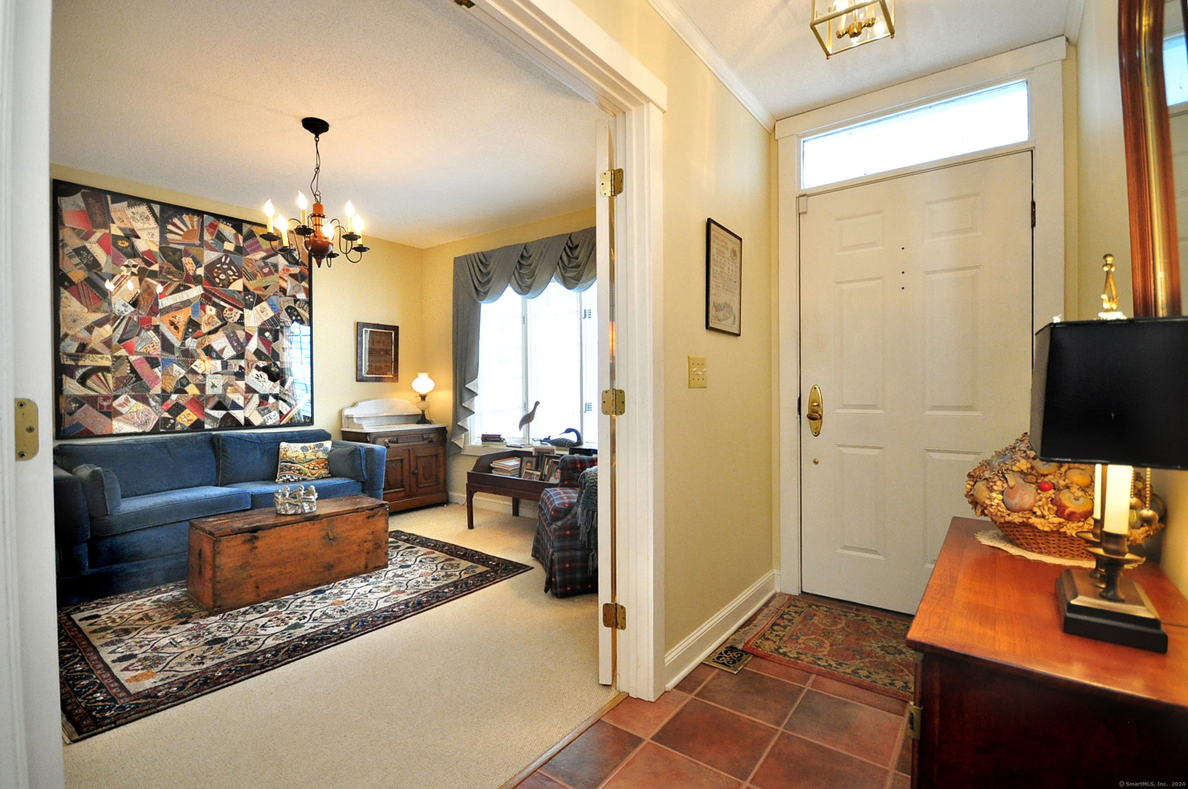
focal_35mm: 15
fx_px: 494
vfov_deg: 77.2
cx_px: 594
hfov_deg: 100.5
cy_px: 394
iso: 1000
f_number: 4
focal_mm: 10
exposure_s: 1/50
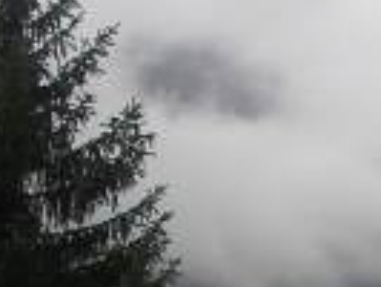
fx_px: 2324
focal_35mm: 211
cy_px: 227
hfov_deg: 9.2
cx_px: 464
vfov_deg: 7.0
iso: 50
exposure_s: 1/248
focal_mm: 8.4
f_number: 3.4
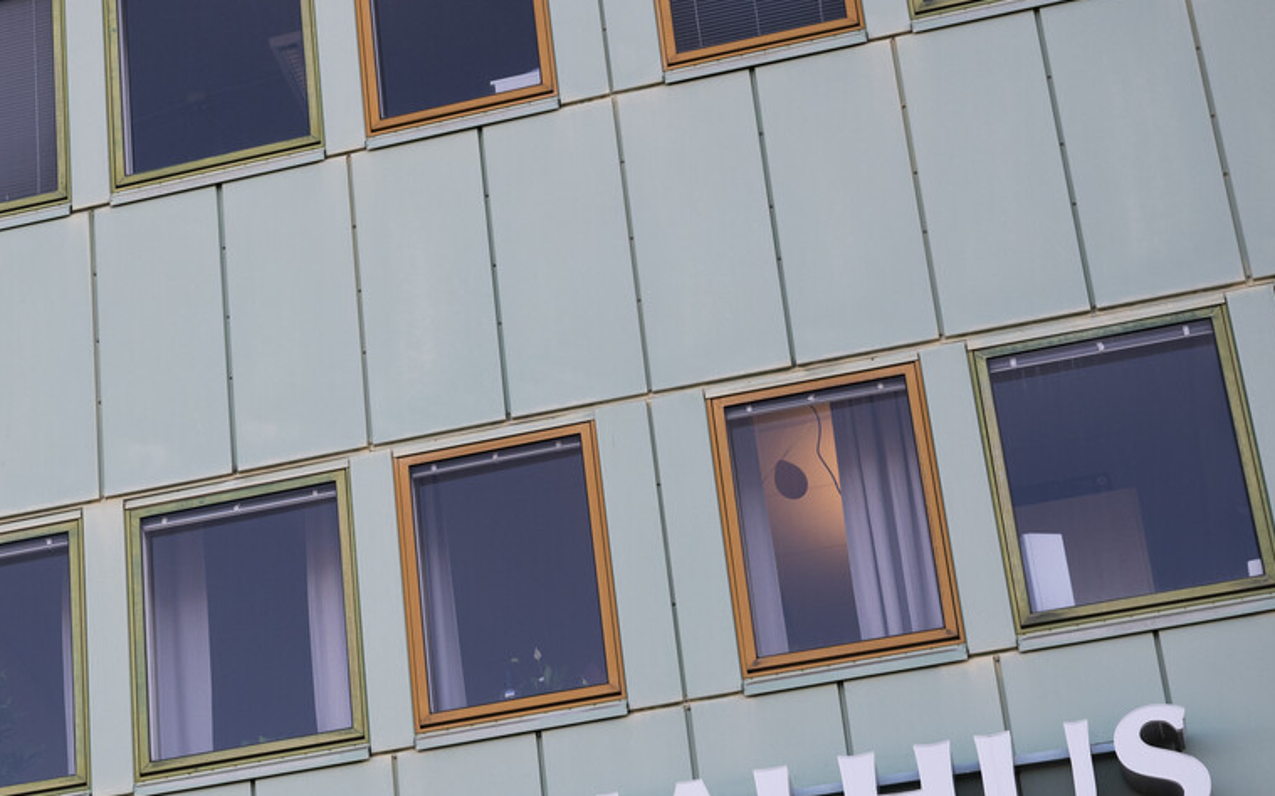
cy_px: 511
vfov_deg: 12.9
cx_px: 20
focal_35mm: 101
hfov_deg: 20.0
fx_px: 3509
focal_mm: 47
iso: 400
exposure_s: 1/500
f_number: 5
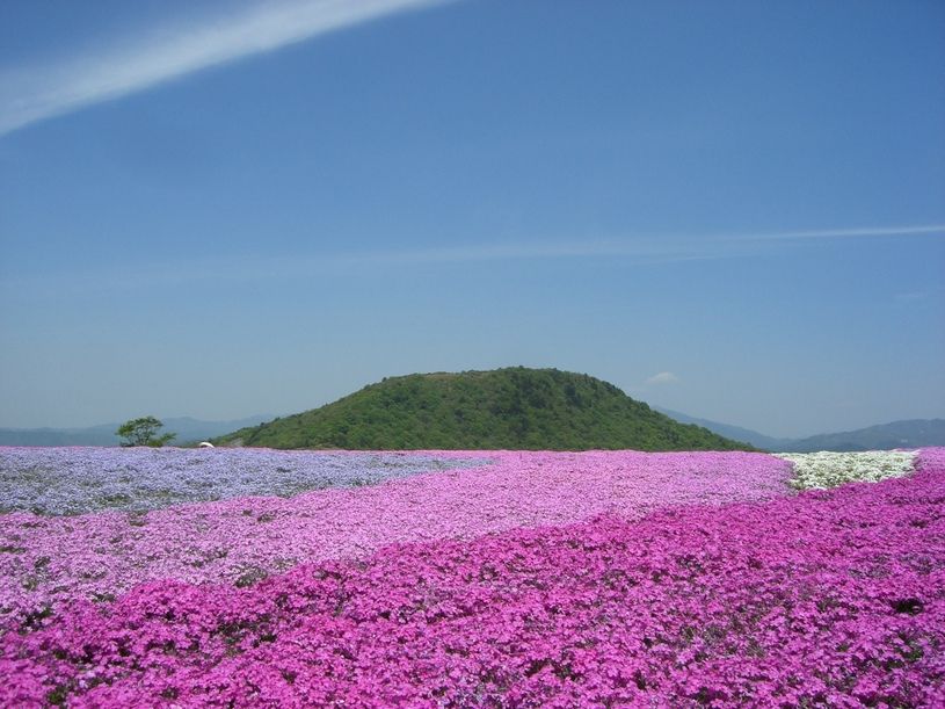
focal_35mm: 38
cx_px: 472
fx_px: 1037
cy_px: 354
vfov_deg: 37.7
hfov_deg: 49.0
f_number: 4.3
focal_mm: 6.2
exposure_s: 1/800
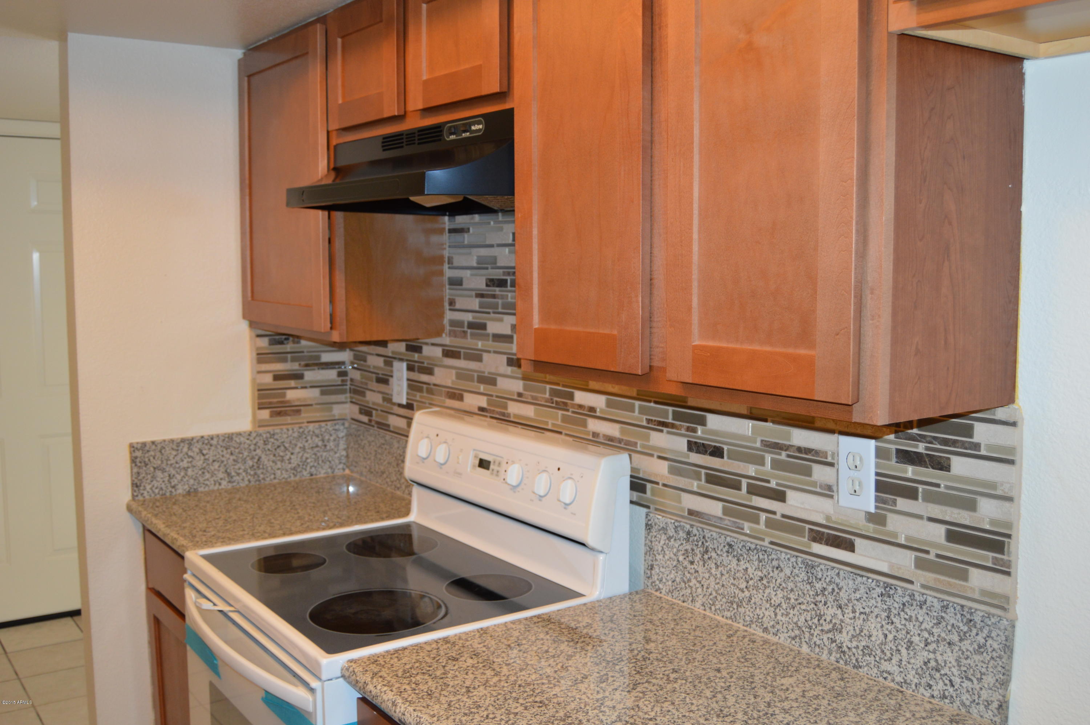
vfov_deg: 38.3
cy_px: 362
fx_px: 1044
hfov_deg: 55.2
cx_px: 545
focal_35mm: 34
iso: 500
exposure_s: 1/60
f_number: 3.8
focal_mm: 23
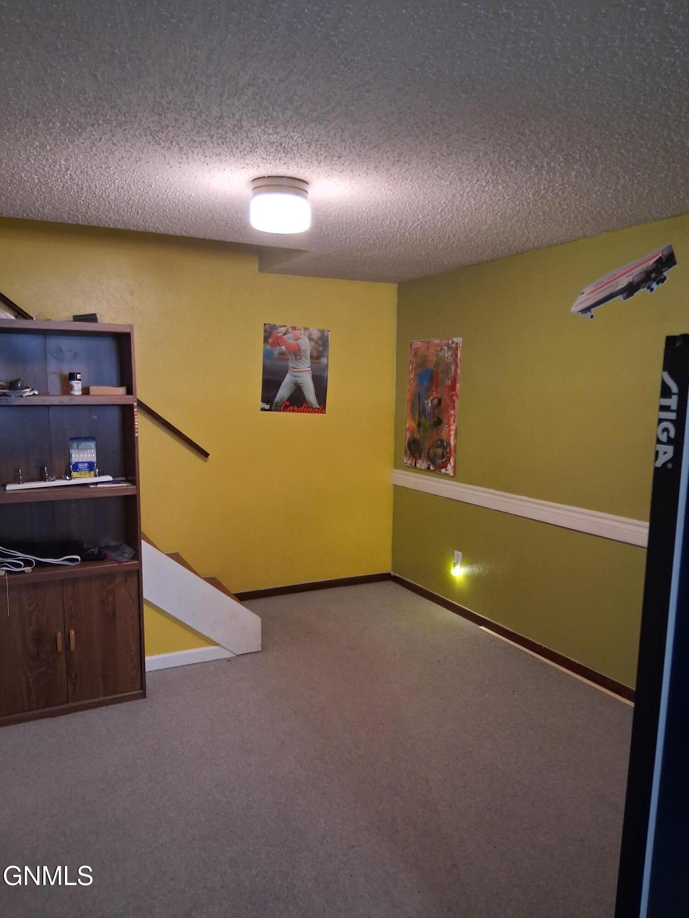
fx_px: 690
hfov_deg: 53.1
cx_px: 344
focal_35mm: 26
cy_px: 459
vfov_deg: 67.3
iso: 400
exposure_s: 1/33
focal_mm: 3.98
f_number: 1.8
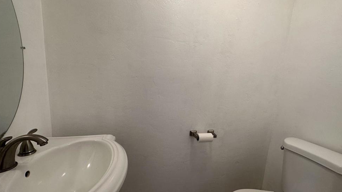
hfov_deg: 99.4
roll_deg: -3.2
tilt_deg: -10.1
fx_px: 145
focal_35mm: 16
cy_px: 99
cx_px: 169
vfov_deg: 67.1
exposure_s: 1/120
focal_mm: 2.22
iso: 160
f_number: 2.2
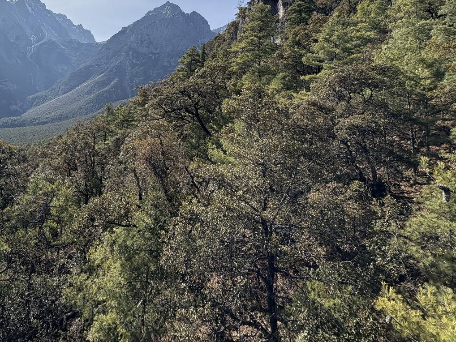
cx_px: 175
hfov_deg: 75.2
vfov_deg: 57.4
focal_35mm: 22
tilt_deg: +11.2
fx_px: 290
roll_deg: -5.4
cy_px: 77
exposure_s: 1/1637
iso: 64
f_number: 2.2
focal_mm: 2.22
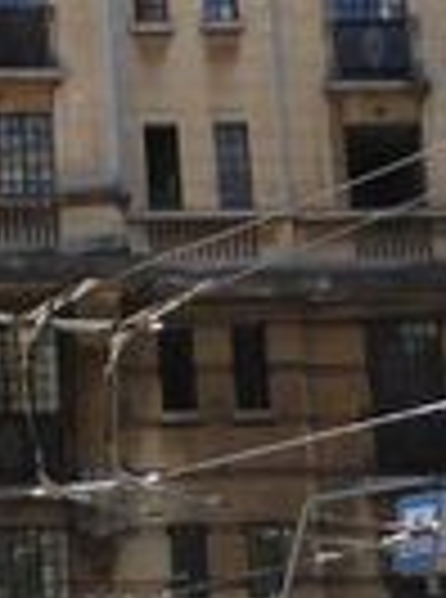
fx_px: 3021
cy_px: -436
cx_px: -144
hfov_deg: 8.3
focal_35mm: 175
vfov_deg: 10.7
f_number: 3.5
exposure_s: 1/320
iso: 80
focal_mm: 5
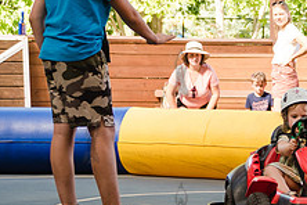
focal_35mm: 159
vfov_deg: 8.6
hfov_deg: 12.6
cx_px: 372
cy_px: 232
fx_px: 1356
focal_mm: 35
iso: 200
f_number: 2.8
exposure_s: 1/250
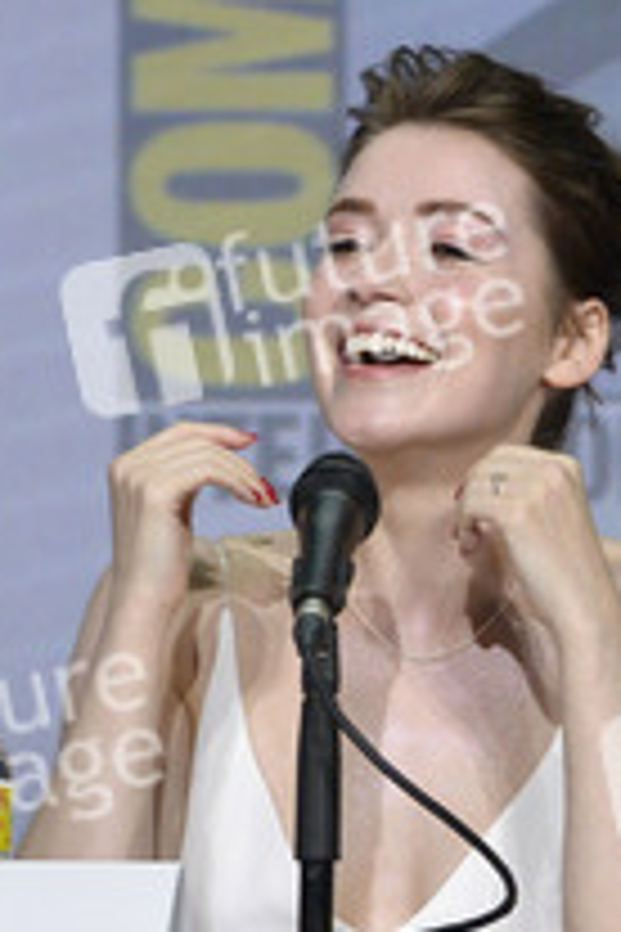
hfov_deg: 2.1
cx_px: 425
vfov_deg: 3.1
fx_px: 17024
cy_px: 536
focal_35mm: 658
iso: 1600
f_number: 6.3
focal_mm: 340
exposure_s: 1/250
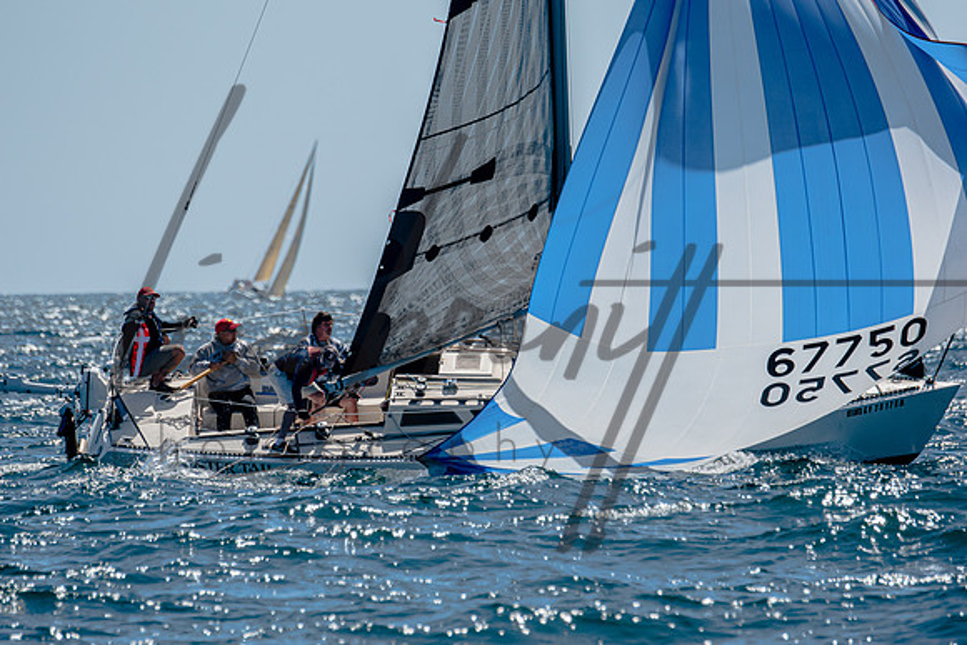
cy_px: 322
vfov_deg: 2.7
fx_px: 13702
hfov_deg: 4.0
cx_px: 484
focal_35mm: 510
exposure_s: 1/2000
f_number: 5.6
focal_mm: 340
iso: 200
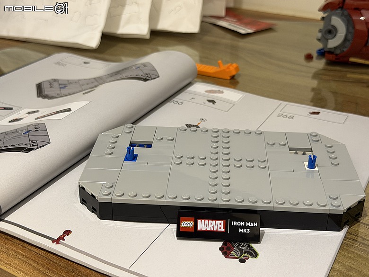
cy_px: 138
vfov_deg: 30.3
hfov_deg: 39.7
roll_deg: +0.3
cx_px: 184
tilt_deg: -28.2
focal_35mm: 48
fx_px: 512
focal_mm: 6.76
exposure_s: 1/60
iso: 200
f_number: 1.78
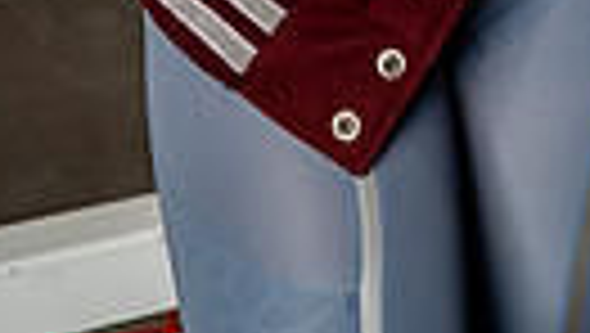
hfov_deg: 16.9
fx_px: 1973
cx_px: 432
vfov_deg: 8.2
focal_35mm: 126
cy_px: -670
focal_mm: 35
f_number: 6.3
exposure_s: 1/250
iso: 200
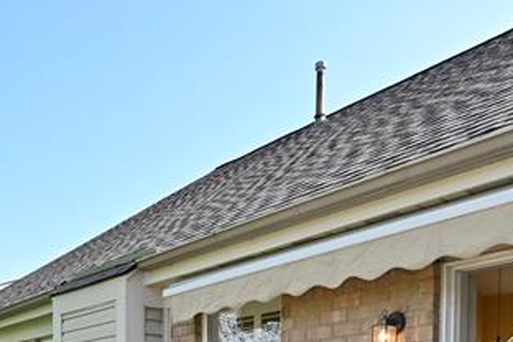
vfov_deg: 25.5
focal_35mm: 46
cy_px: 436
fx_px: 655
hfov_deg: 42.5
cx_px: 196
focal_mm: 14
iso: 250
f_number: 10
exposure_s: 1/200
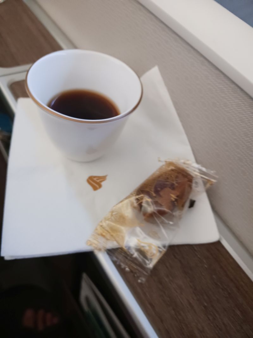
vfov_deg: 65.3
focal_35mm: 27
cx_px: 126
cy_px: 169
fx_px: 263
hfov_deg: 51.3
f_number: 1.8
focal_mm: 4
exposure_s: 1/20
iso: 800
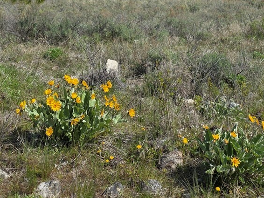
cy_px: -12
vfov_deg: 21.6
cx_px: 172
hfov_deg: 29.6
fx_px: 496
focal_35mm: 65
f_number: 1.7
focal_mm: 6.3
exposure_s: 1/4650
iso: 80
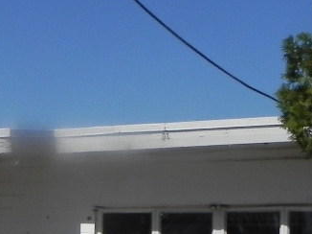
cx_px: -111
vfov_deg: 12.5
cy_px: 314
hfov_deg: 16.2
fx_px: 1027
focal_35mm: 114
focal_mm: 5.2
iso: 160
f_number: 8
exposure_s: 1/756
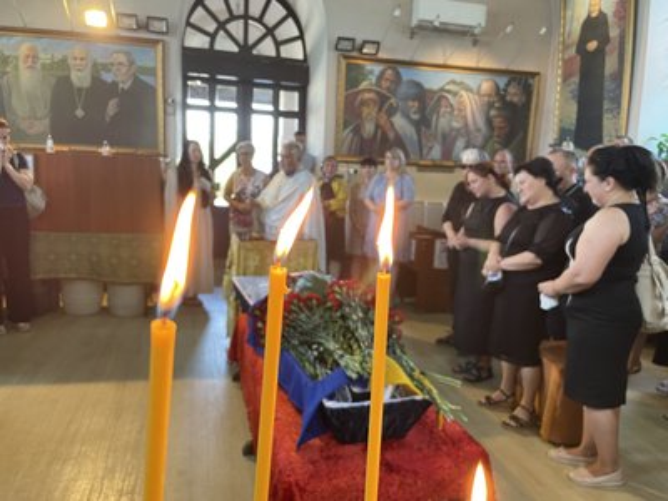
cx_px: 334
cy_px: 250
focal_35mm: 26
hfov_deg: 67.3
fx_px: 502
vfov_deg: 53.1
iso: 200
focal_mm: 4.2
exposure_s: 1/50
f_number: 1.6
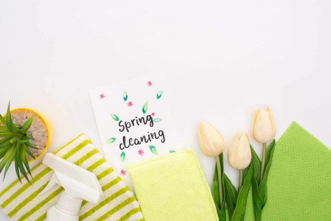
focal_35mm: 50
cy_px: 110
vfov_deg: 27.0
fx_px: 460
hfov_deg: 39.6
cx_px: 166
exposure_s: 1/160
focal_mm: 50
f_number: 9
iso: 250
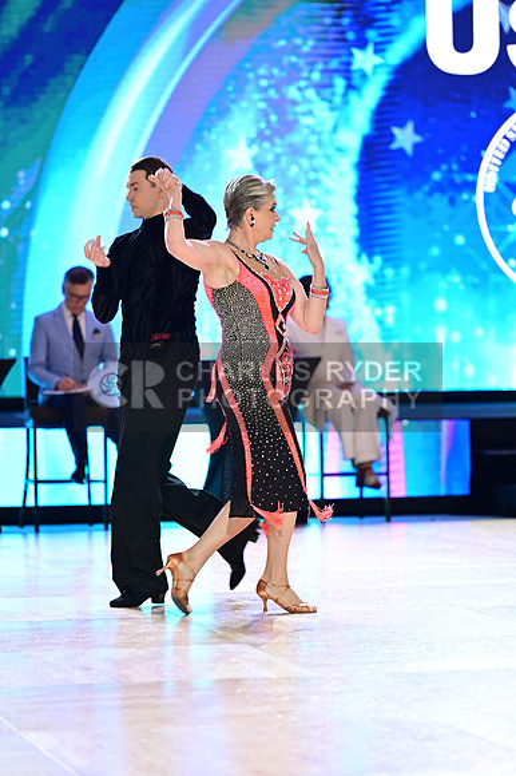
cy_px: 388
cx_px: 258
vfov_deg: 12.5
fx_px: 3551
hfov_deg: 8.3
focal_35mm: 165
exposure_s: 1/250
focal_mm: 165
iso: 1600
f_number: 2.8
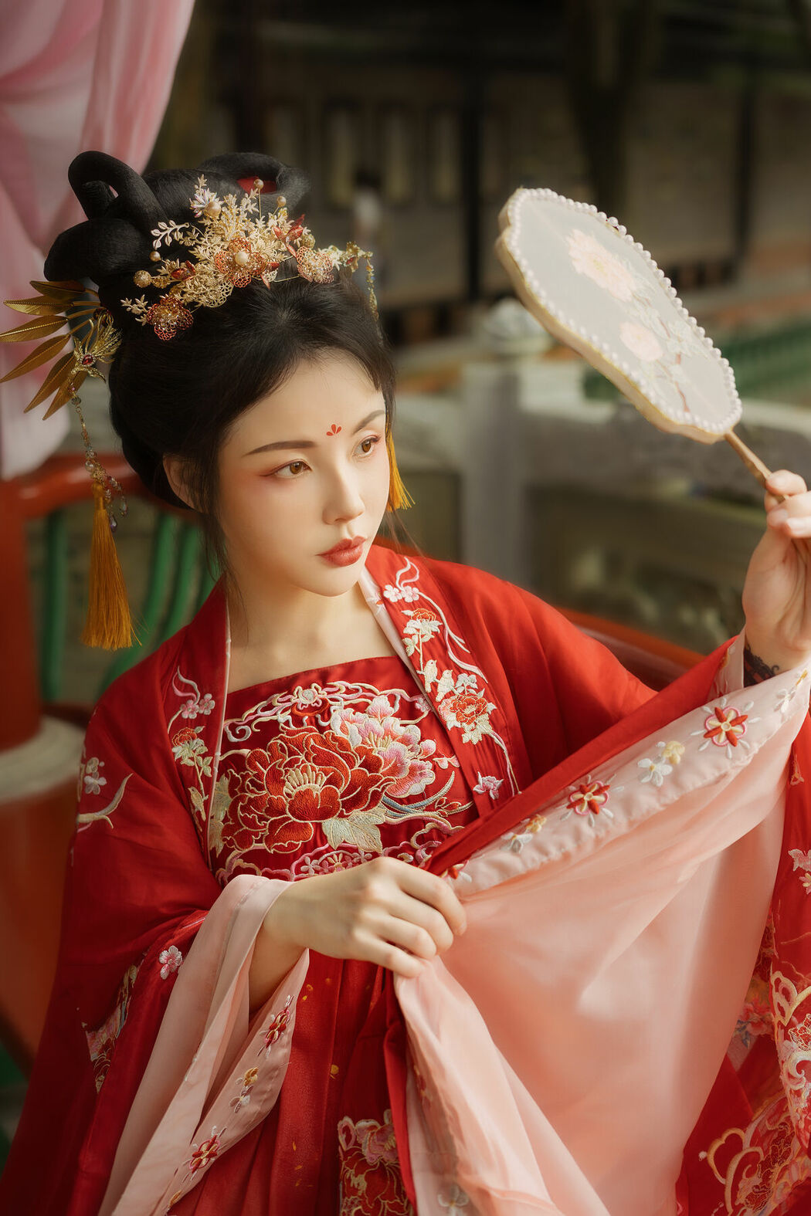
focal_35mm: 50
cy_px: 608
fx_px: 1689
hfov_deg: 27.0
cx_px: 406
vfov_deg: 39.6
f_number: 2.8
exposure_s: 1/125
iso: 100
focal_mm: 50
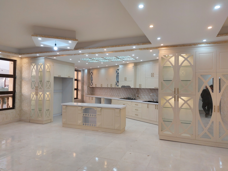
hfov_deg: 71.6
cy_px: 86
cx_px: 114
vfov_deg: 56.8
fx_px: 158
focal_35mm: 24
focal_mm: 5.23
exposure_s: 1/50
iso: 40
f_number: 1.8
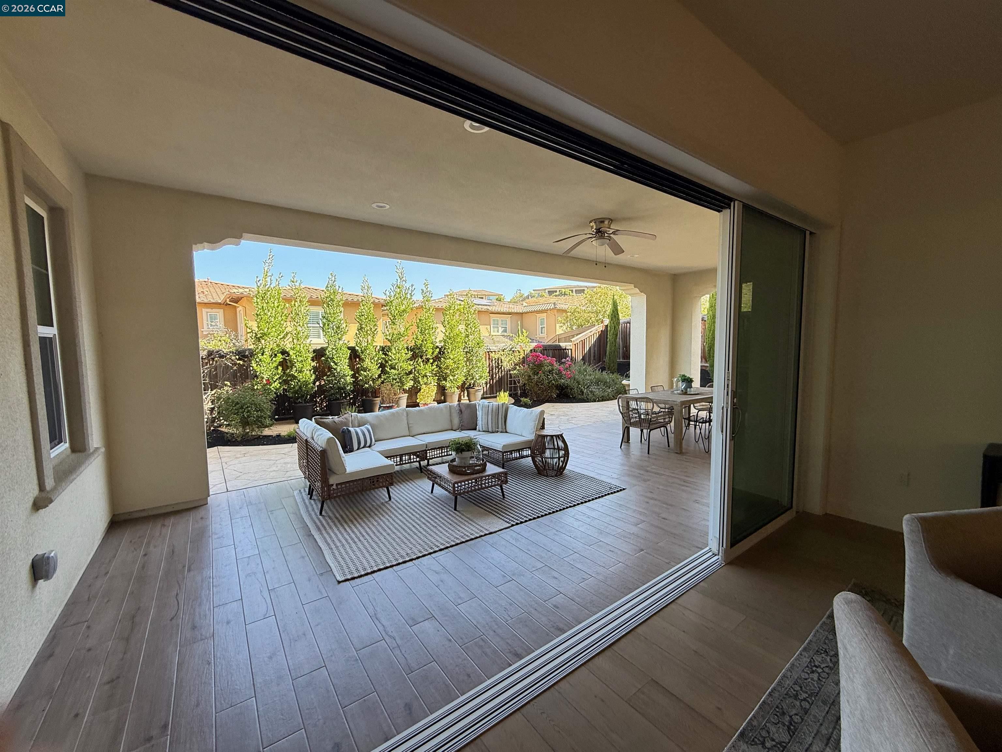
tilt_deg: -3.7
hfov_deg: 102.1
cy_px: 376
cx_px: 501
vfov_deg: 85.7
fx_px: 405
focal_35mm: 14
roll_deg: +0.4
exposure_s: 1/233
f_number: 2.2
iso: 64
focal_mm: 2.22
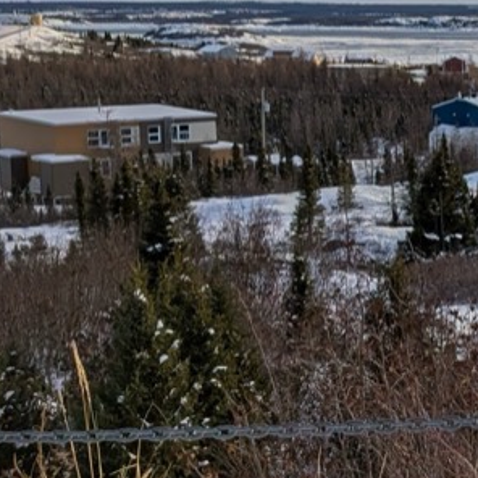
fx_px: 1344
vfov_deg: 20.1
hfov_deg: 17.0
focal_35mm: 86
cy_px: 174
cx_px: 830
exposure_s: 1/8696
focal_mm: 6.81
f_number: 1.85
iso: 45
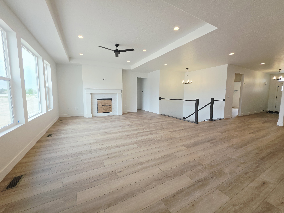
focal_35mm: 13
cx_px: 142
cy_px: 106
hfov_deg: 106.2
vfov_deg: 89.9
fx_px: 107
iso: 25
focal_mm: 2.2
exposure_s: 1/120
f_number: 1.9
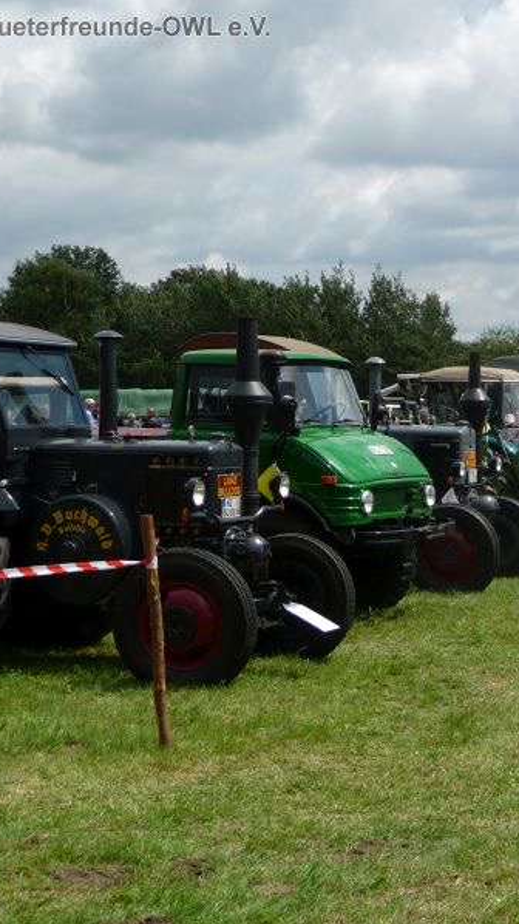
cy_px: 462
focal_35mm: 70
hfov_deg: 16.8
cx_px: 544
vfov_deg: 30.2
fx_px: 1714
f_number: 4.2
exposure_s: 1/1000
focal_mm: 8
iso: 100
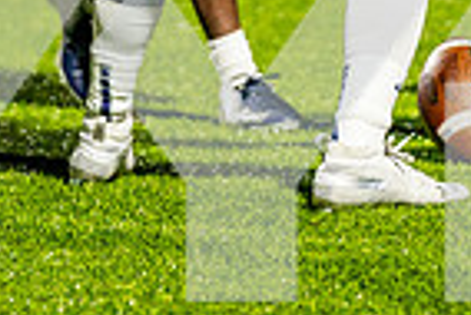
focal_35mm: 558
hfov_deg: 3.7
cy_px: -274
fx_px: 7308
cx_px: 391
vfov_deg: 2.5
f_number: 2.8
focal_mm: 137
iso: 1600
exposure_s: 1/1000
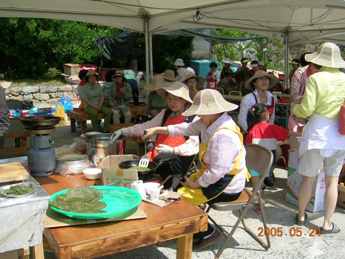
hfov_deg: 52.6
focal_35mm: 35
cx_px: 172
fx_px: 349
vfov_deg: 40.7
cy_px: 130
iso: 50
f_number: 4.8
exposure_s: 1/399
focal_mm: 5.4
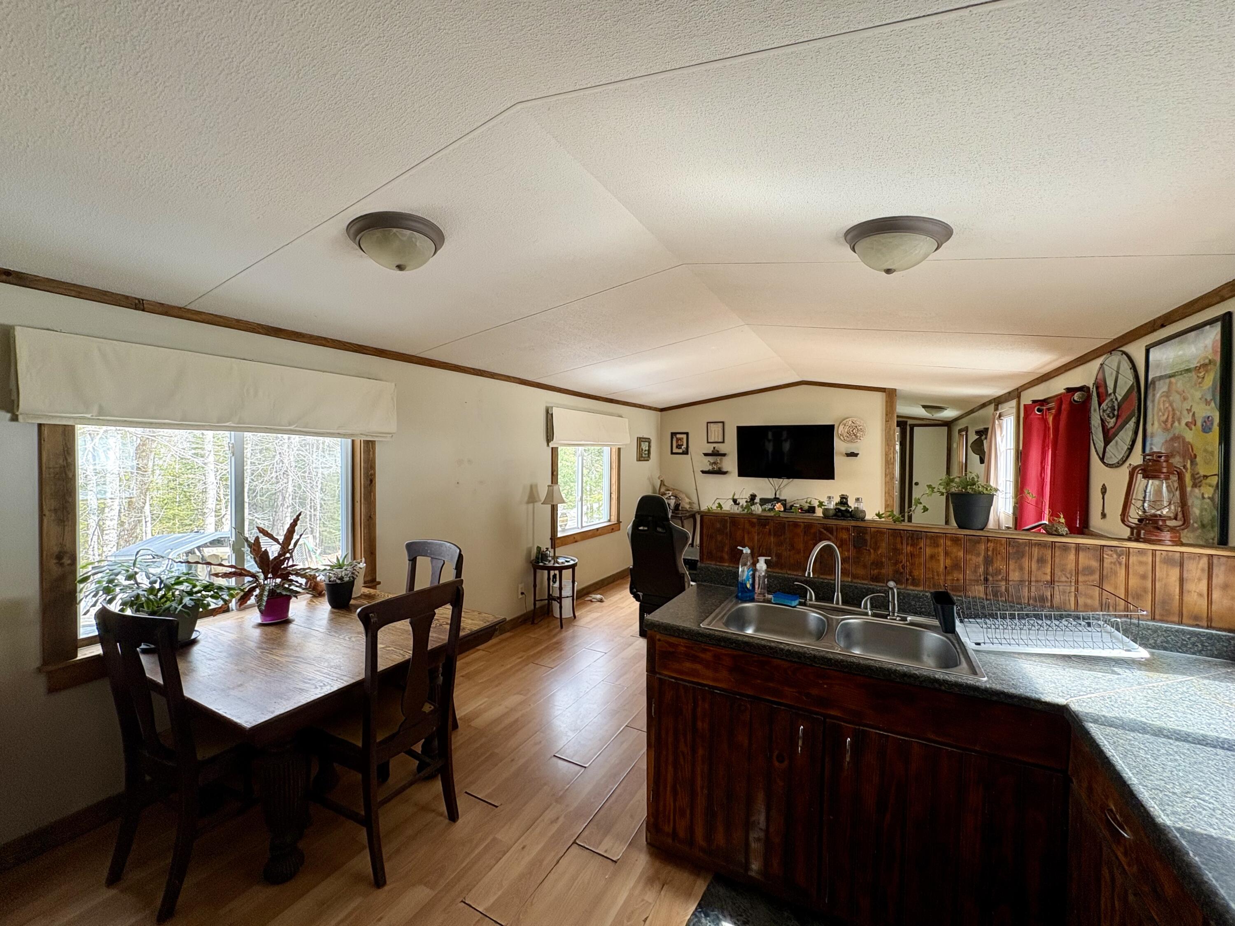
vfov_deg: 85.7
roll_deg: +0.6
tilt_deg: -0.3
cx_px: 618
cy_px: 463
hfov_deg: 102.1
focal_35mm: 14
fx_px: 499
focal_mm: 2.22
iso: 100
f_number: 2.2
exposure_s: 1/99
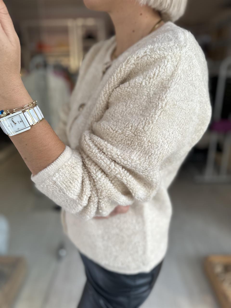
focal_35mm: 24
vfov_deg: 71.6
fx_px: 214
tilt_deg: -20.2
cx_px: 116
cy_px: 154
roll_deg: +0.9
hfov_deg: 56.8
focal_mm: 6.86
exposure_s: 1/508
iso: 80
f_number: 1.78
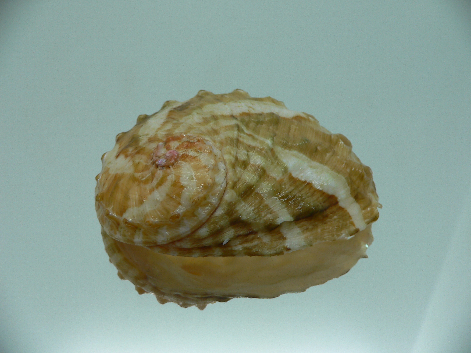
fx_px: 476
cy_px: 176
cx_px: 236
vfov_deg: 40.7
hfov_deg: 52.6
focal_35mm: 35
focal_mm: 4.6
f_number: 2.8
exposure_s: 1/60
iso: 80
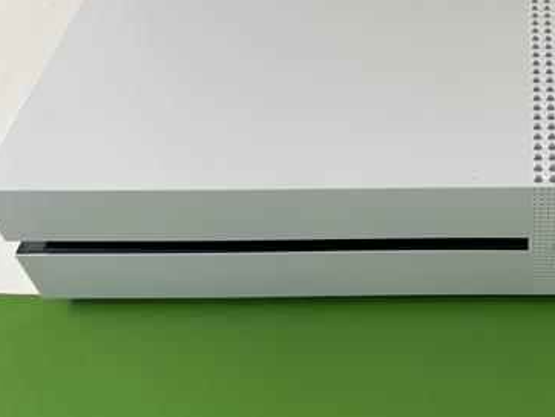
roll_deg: -0.3
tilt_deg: -42.5
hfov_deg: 33.6
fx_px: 850
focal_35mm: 53
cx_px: 534
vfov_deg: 27.2
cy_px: 103
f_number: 1.78
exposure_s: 1/226
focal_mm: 6.86
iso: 64
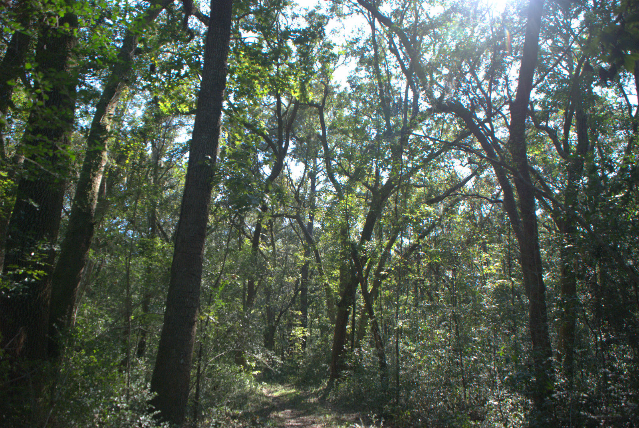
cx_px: 320
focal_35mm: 27
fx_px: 480
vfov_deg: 48.1
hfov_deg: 67.3
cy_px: 214
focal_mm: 18
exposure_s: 1/500
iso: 400
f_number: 3.5
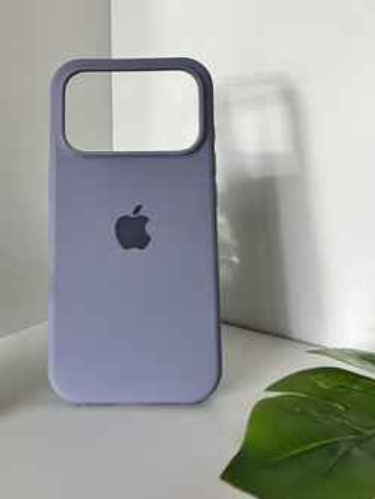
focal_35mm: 42
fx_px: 606
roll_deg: +1.8
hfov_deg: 34.2
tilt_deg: -4.0
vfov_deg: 43.6
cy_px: 138
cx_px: 133
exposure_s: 1/60
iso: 400
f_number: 1.5
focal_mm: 5.7
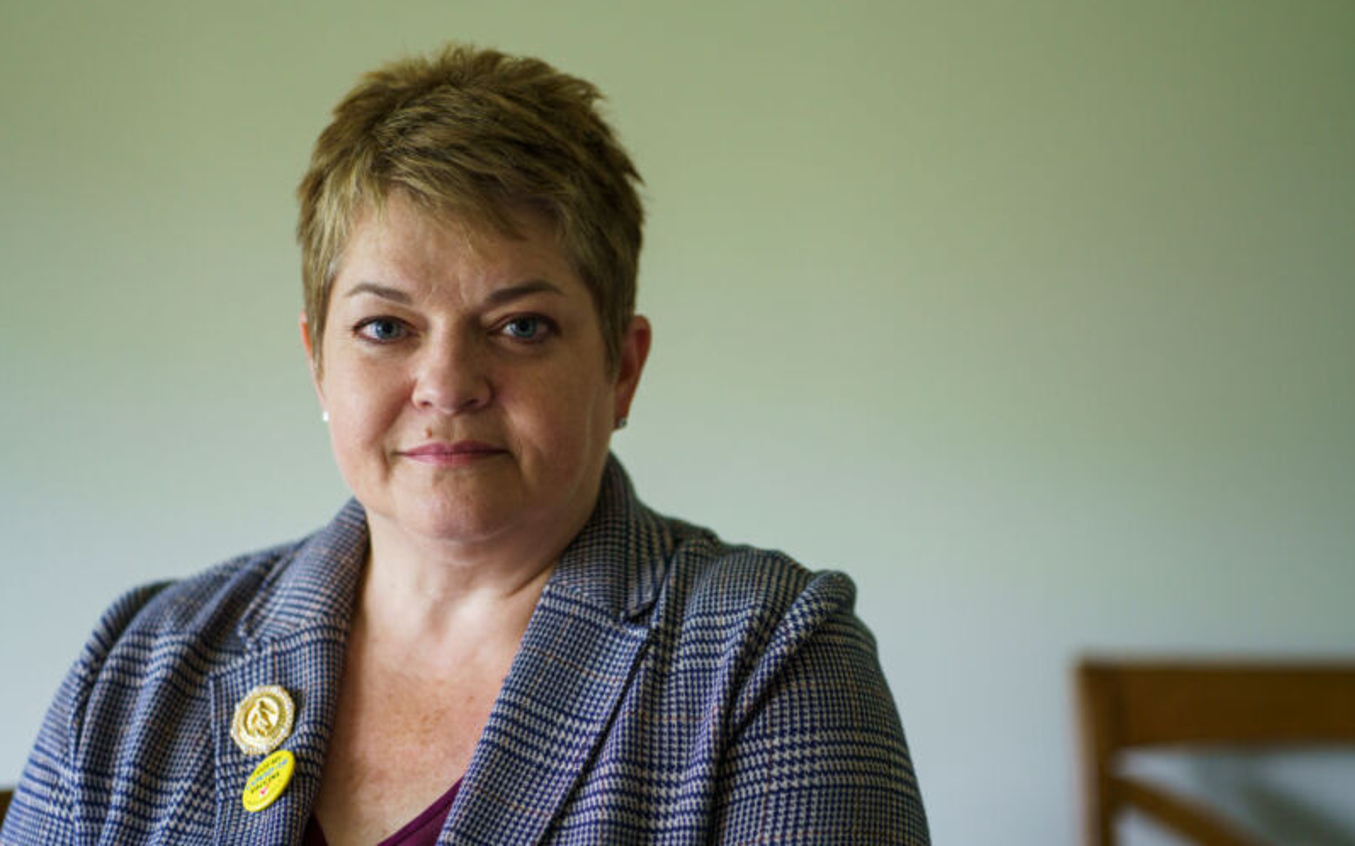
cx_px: 677
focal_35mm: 87
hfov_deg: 23.8
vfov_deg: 15.0
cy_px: 443
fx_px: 3213
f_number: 2
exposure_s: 1/160
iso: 400
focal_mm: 85
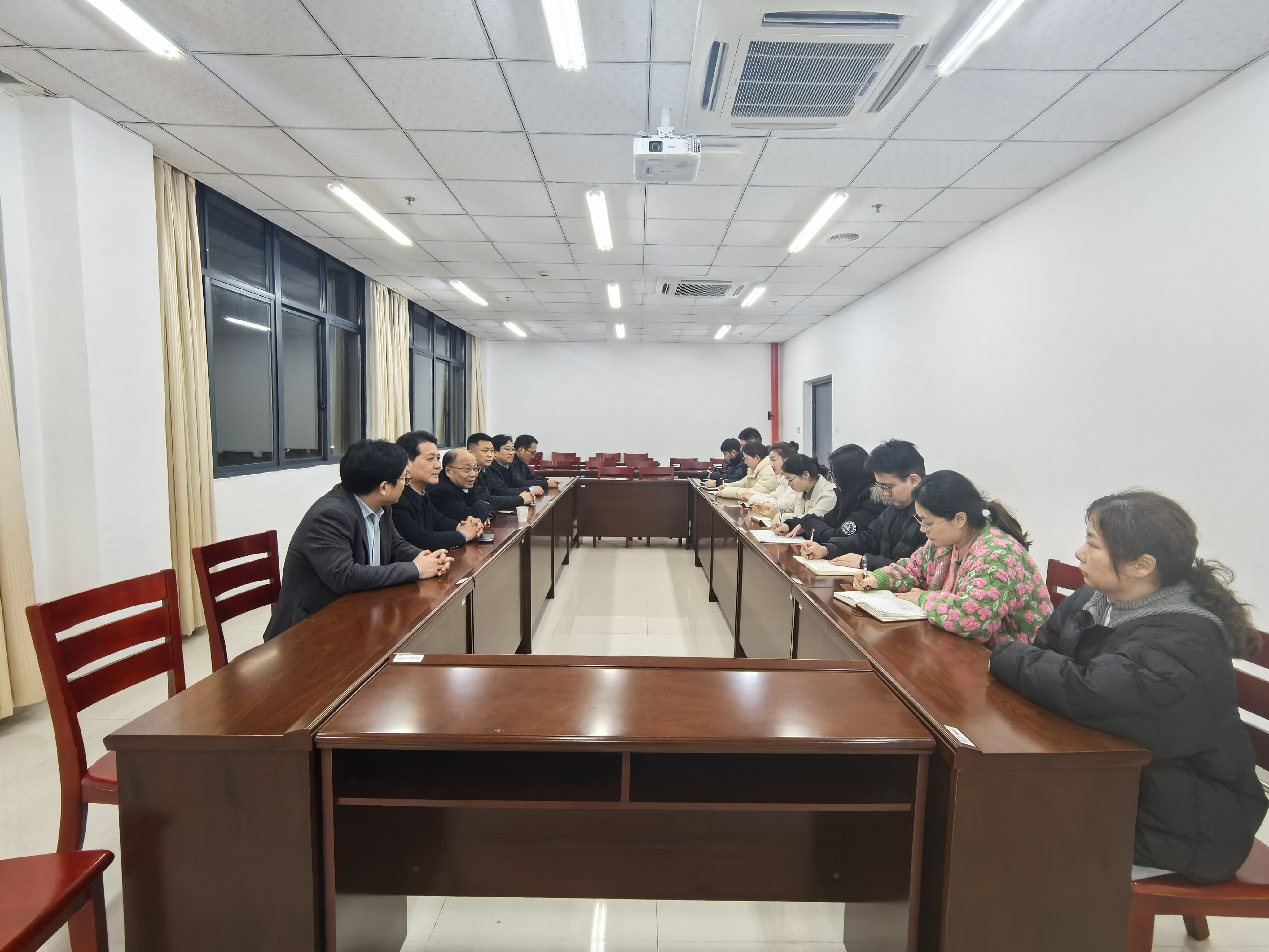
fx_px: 587
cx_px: 634
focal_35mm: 16
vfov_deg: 78.1
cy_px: 476
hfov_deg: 94.5
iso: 200
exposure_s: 1/50
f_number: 2.2
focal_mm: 1.95
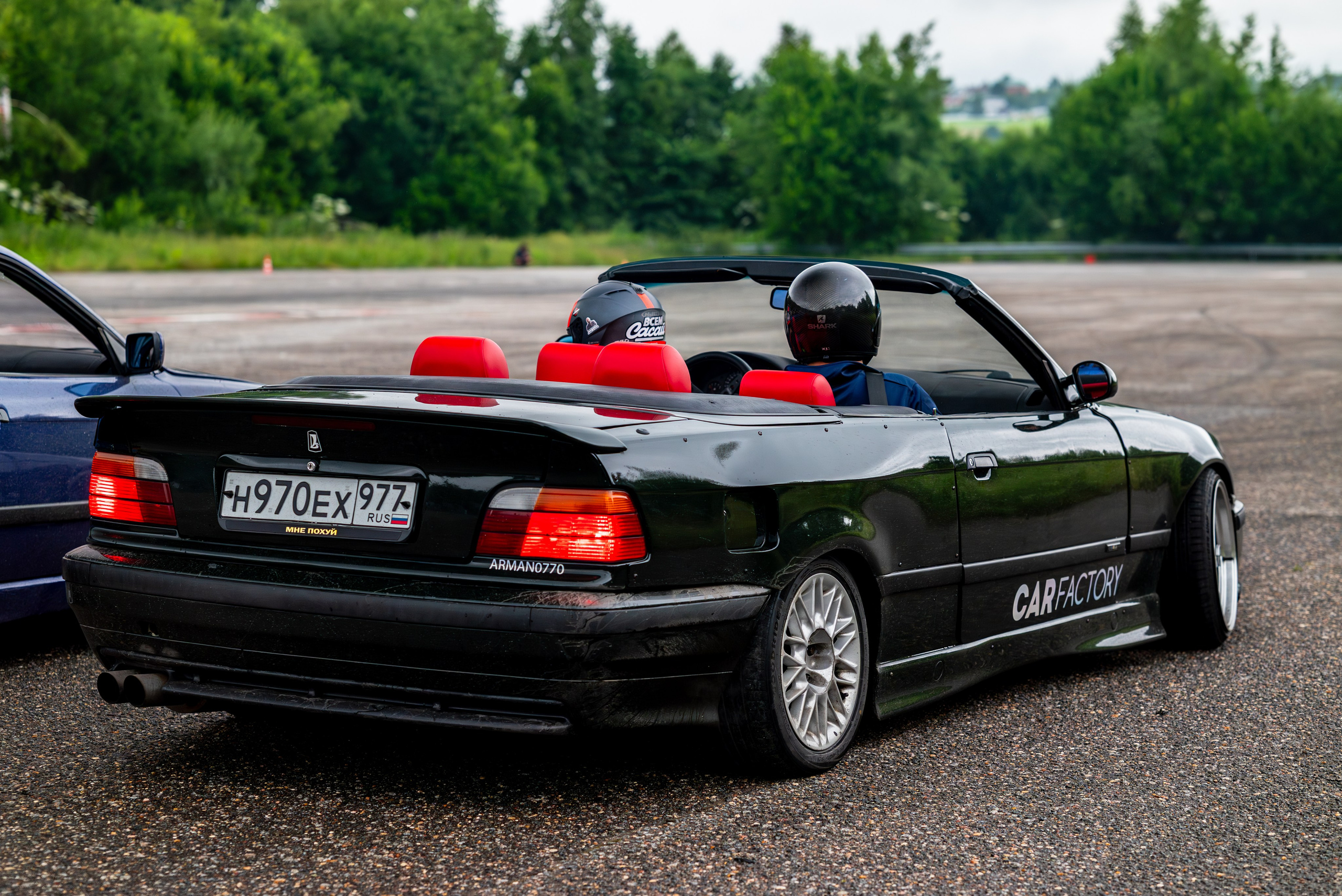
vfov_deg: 16.1
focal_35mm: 85
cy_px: 448
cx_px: 671
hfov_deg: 23.9
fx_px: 3170
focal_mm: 85
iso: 640
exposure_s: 1/250
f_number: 3.5
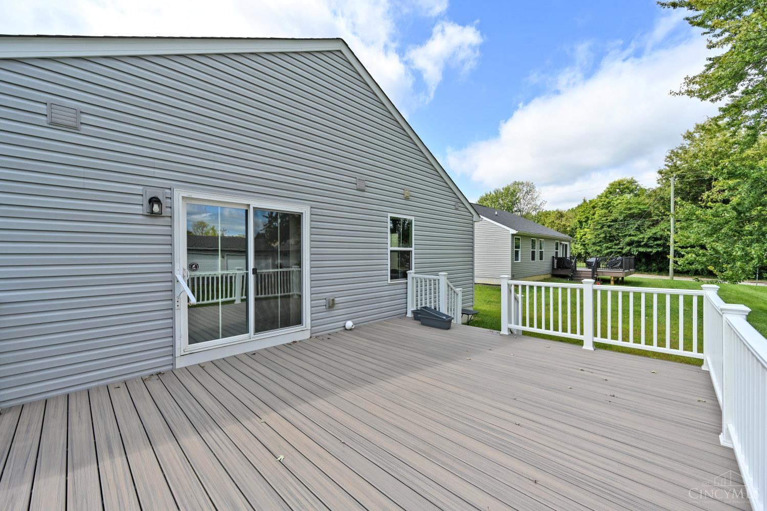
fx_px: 298
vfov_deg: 81.2
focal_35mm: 14
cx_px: 384
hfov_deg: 104.3
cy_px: 256
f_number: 7.1
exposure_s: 1/400
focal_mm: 14
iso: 100
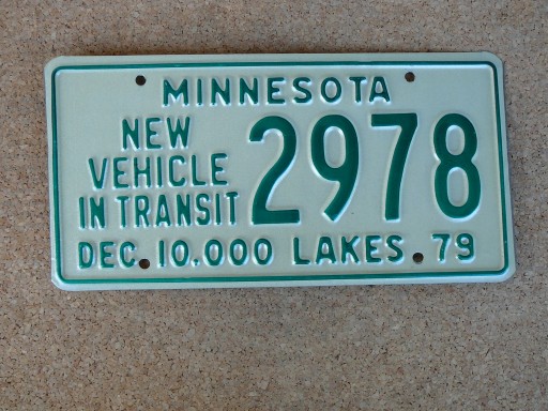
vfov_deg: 33.6
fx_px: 681
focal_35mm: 43
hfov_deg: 43.9
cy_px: 206
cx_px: 274
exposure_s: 1/60
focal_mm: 6.4
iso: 100
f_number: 3.2
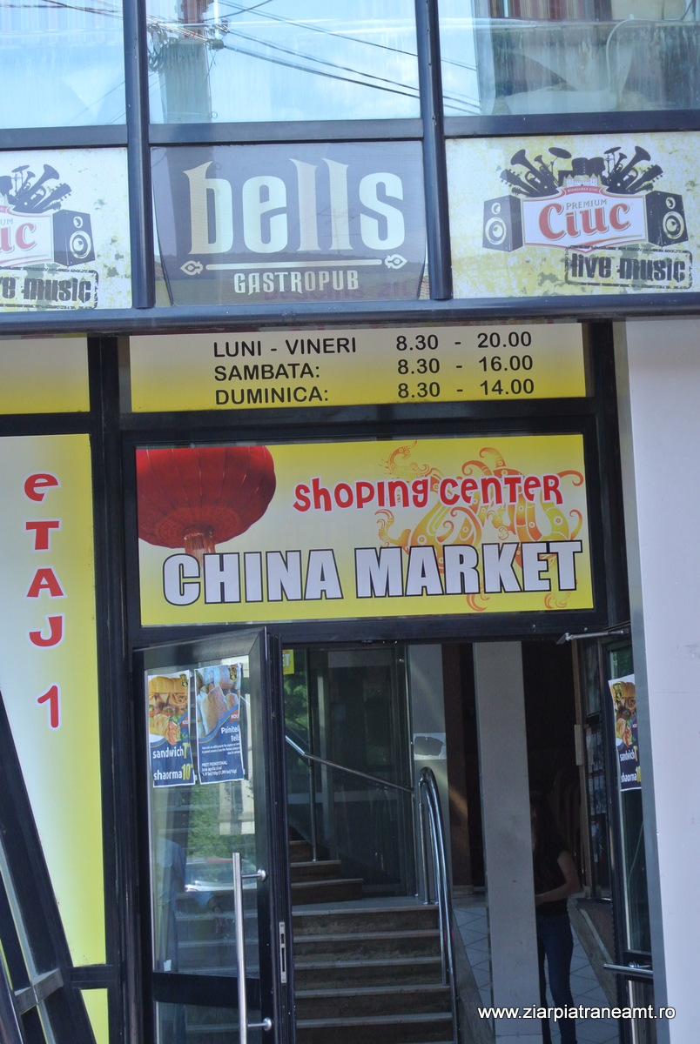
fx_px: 2354
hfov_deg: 16.9
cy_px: 522
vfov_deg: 25.0
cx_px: 350
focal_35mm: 81
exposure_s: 1/320
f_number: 5.6
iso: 560
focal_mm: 30
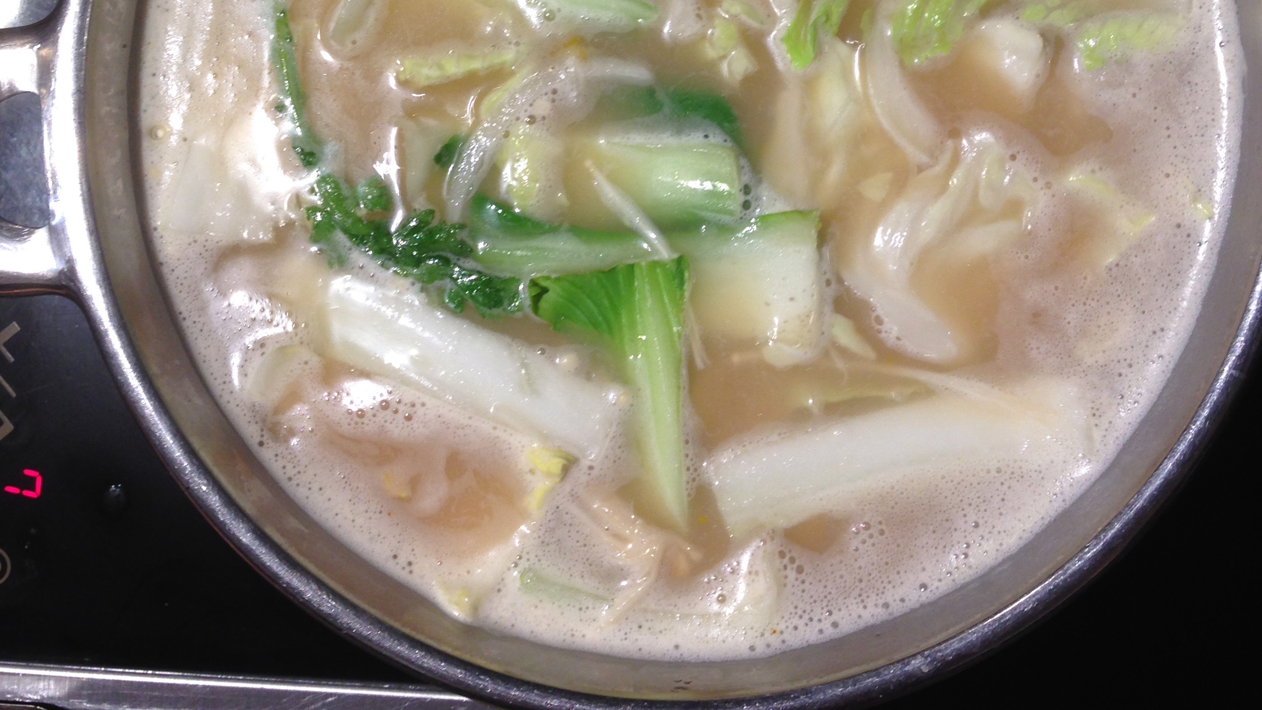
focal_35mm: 48
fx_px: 1606
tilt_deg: -86.9
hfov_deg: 42.9
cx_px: 631
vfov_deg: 24.6
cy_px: 152
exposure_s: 1/24
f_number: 2.4
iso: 50
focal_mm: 4.12
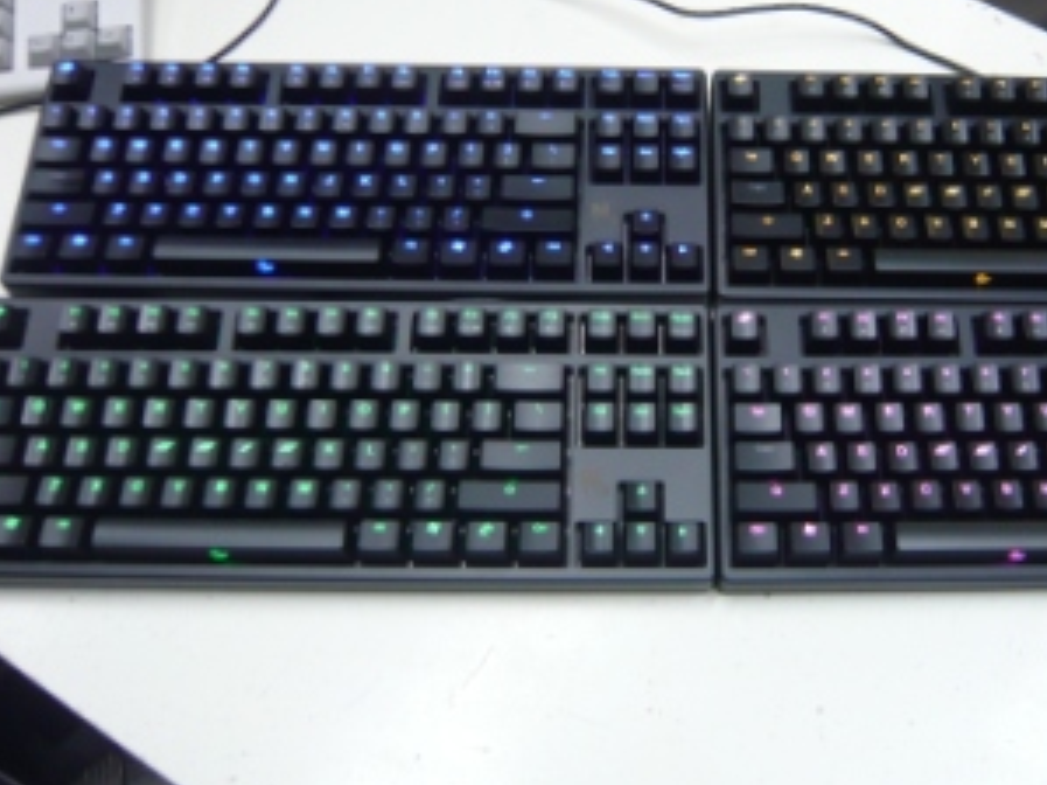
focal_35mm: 42
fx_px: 1270
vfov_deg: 34.2
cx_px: 707
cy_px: 301
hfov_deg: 44.1
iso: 160
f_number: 2.8
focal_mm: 4.6
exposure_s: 1/30
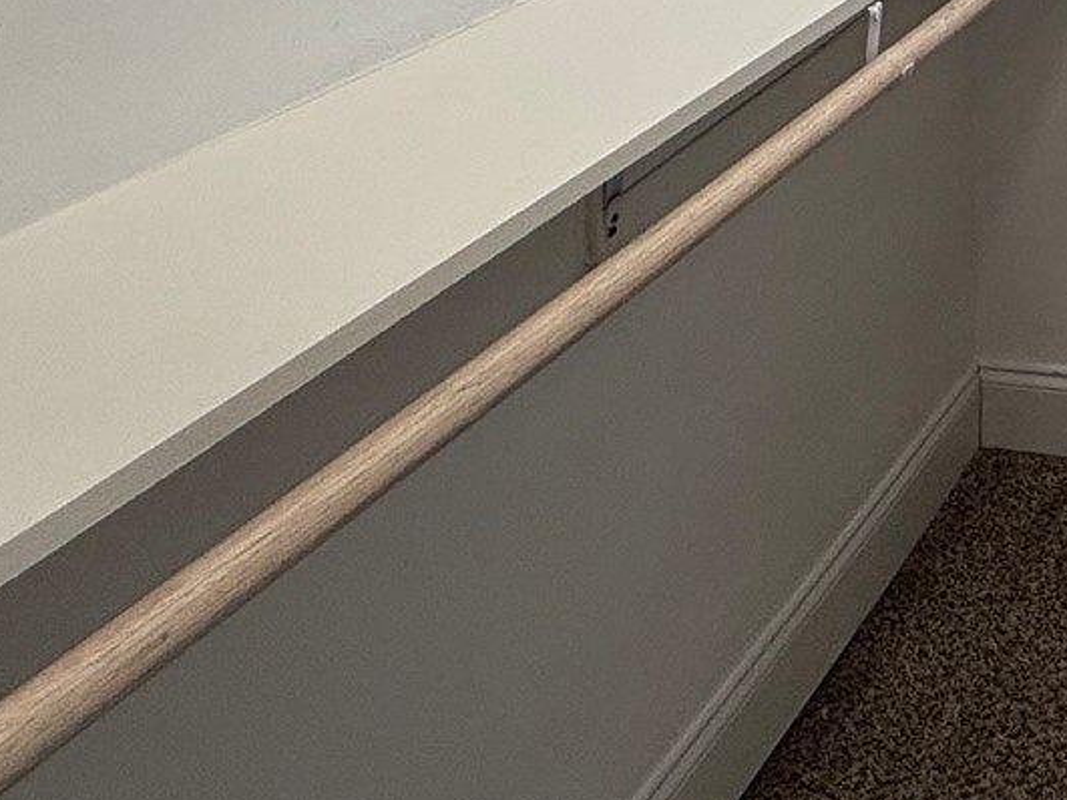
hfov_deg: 29.5
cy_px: -458
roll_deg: -0.5
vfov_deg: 21.7
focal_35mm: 54
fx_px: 1664
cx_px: 1338
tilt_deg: -0.7
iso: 125
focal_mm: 2.22
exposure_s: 1/120
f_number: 2.2
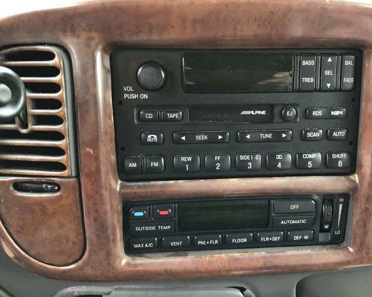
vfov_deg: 40.1
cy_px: 156
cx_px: 227
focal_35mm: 37
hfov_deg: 48.7
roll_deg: -5.3
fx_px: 407
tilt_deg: -18.9
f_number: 1.8
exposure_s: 1/15
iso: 100
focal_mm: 3.99
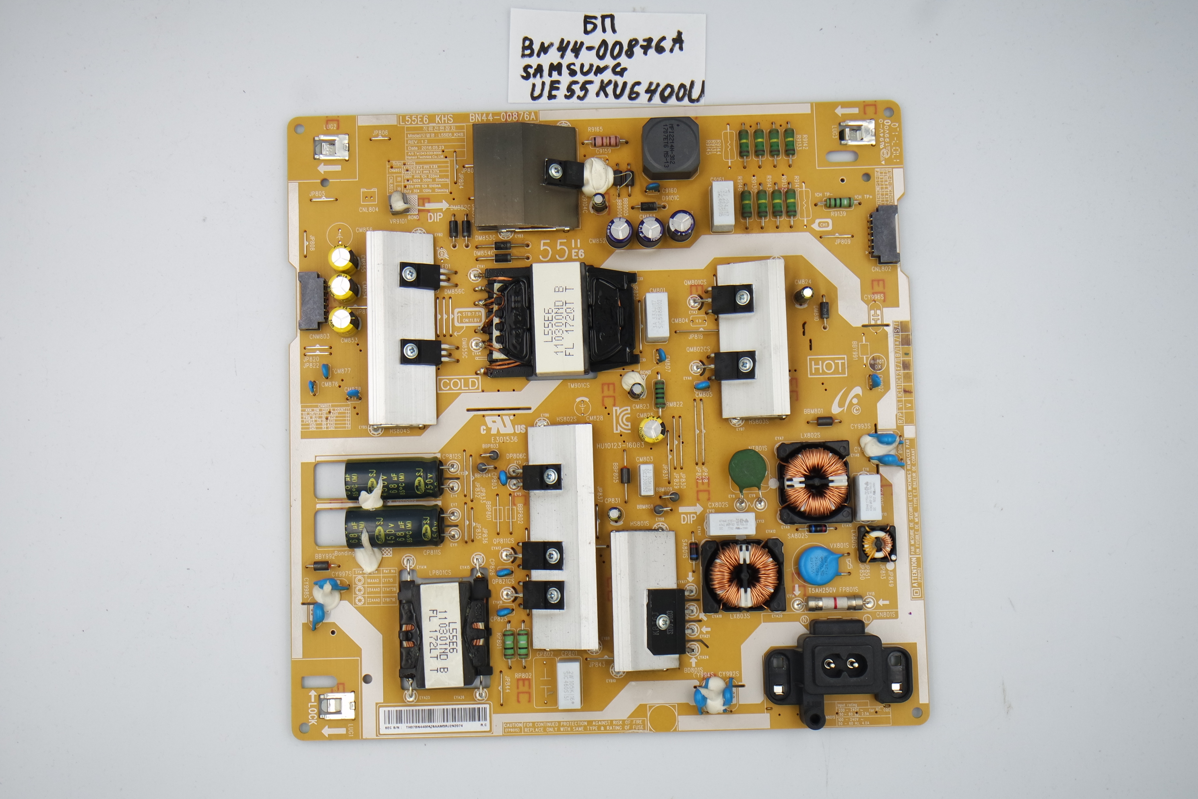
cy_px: 400
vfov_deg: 29.9
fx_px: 1497
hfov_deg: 43.6
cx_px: 599
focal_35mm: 45
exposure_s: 1/100
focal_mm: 17
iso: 160
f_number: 5.6
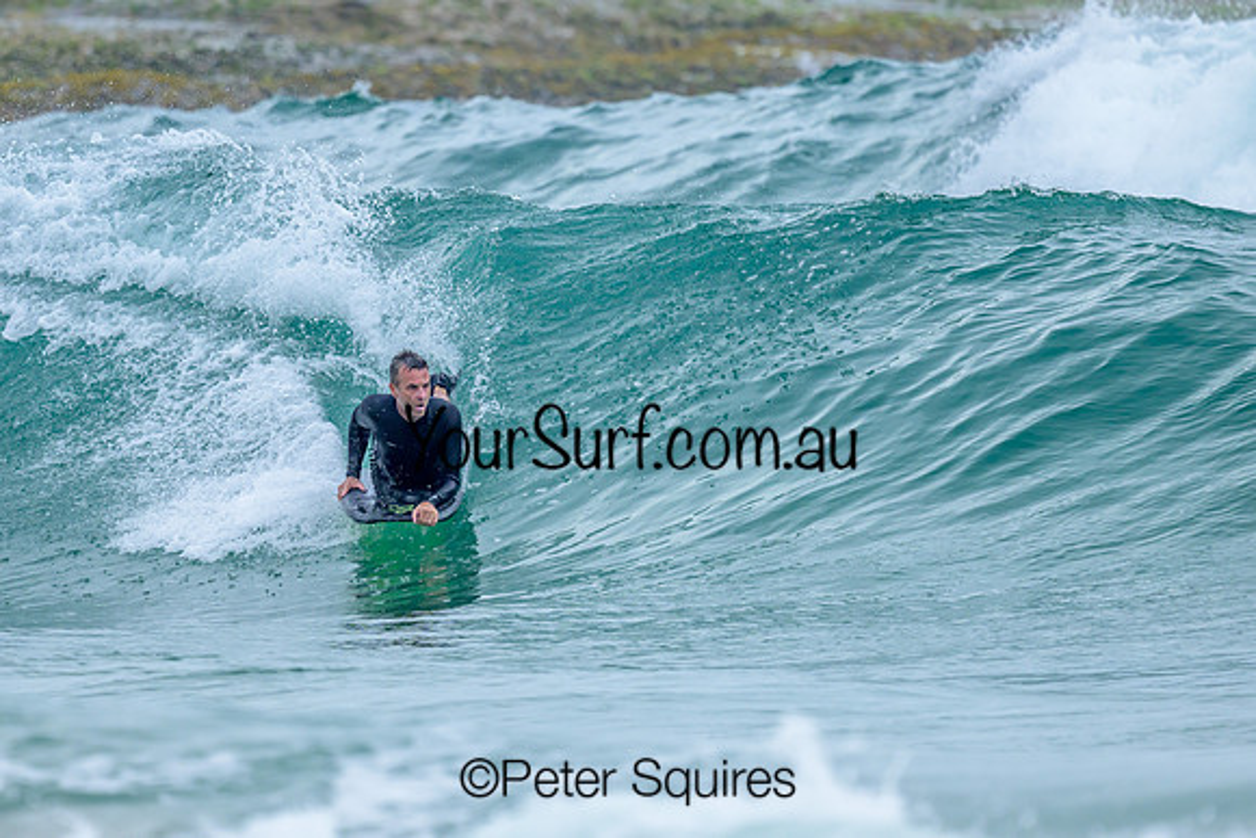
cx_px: 559
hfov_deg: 1.9
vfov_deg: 1.3
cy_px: 308
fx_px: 38371
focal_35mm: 1100
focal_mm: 800
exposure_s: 1/2500
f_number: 6.3
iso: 640
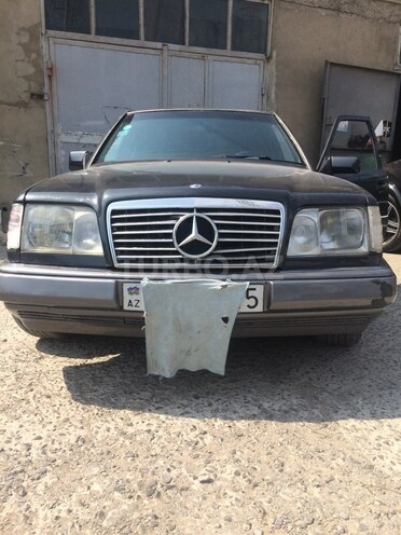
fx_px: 448
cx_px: 200
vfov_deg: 61.7
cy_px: 268
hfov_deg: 48.2
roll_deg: -0.2
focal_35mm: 29
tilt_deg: -12.2
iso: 32
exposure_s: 1/1953
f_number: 2.2
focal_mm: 4.15
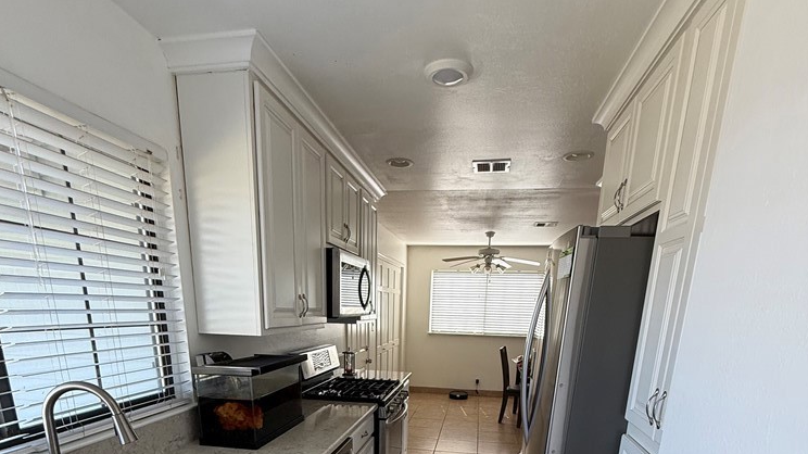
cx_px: 397
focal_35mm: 21
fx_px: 450
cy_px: 432
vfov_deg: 46.6
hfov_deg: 83.9
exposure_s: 1/99
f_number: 2.2
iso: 125
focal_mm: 2.22
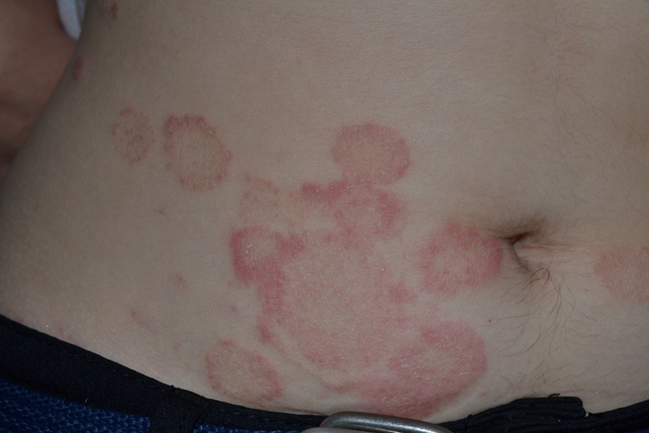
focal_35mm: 52
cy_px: 216
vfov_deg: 25.7
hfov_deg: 37.9
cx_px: 324
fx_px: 946
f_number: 8
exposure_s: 1/60
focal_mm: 35
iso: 100
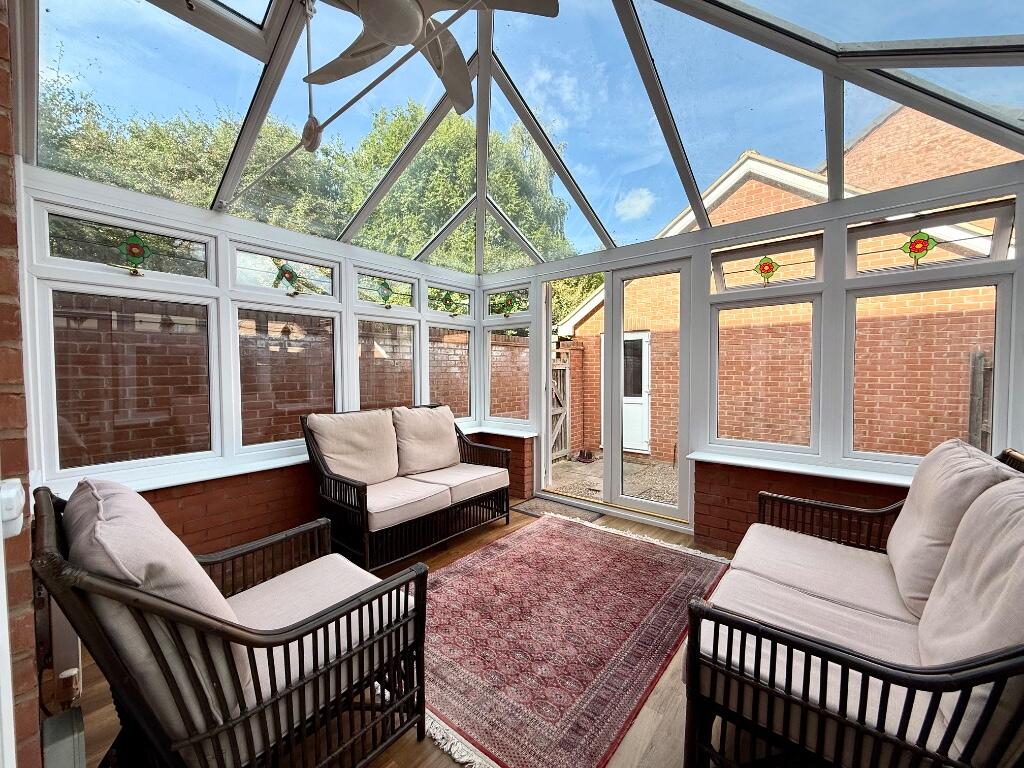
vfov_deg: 85.7
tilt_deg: -1.3
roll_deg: +0.5
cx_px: 512
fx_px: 414
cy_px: 384
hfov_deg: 102.1
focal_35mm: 14
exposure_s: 1/383
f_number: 2.2
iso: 64
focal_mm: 2.22
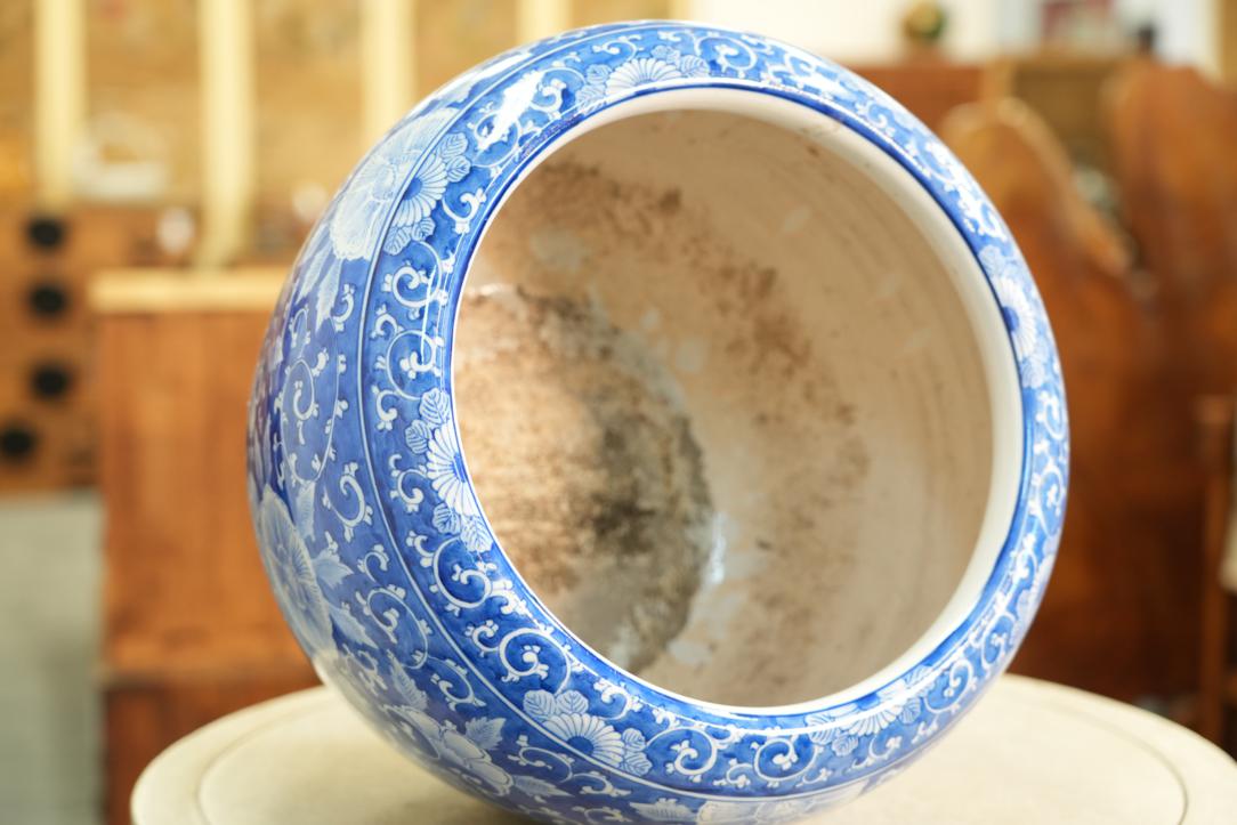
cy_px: 412
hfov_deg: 29.2
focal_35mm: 69
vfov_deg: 19.7
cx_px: 618
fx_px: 2371
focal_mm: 69
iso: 2000
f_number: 4
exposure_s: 1/80
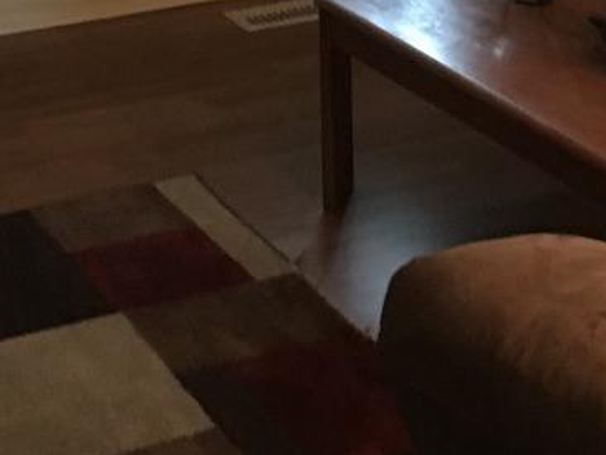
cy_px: -180
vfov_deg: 12.5
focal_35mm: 114
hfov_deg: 17.1
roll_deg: +0.0
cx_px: 477
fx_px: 1997
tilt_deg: -12.9
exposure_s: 1/17
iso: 200
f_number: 2.2
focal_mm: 4.15
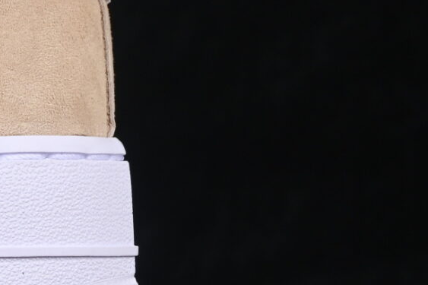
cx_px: -493
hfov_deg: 5.9
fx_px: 4053
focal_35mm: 341
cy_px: -63
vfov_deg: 4.0
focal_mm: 50
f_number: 8
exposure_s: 1/80
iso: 160
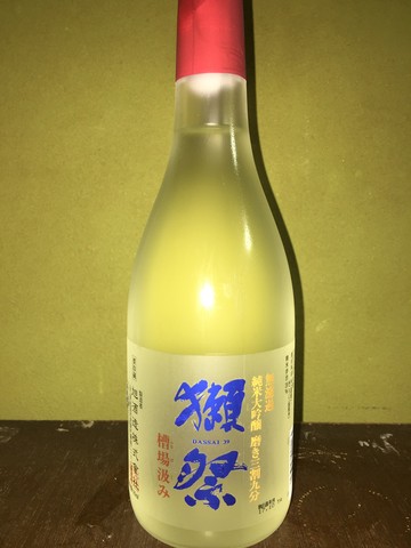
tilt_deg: -4.8
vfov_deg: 61.7
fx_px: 459
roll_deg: +0.1
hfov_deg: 48.2
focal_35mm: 29
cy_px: 274
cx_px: 206
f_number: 2.2
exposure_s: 1/30
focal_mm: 4.15
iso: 40
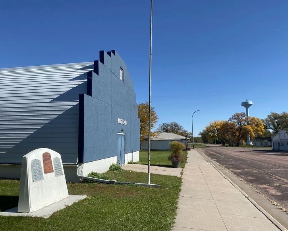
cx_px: 140
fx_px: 239
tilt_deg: +7.5
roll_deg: +1.1
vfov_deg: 51.5
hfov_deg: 62.2
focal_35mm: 28
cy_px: 116
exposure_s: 1/3610
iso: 32
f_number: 1.8
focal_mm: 4.25
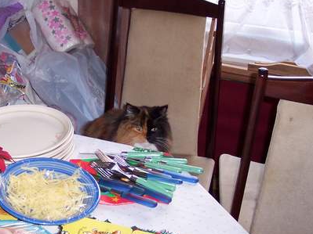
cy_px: 143
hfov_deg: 31.3
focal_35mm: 61
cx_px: 93
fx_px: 551
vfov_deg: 24.0
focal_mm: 8
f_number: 2.8
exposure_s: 1/30
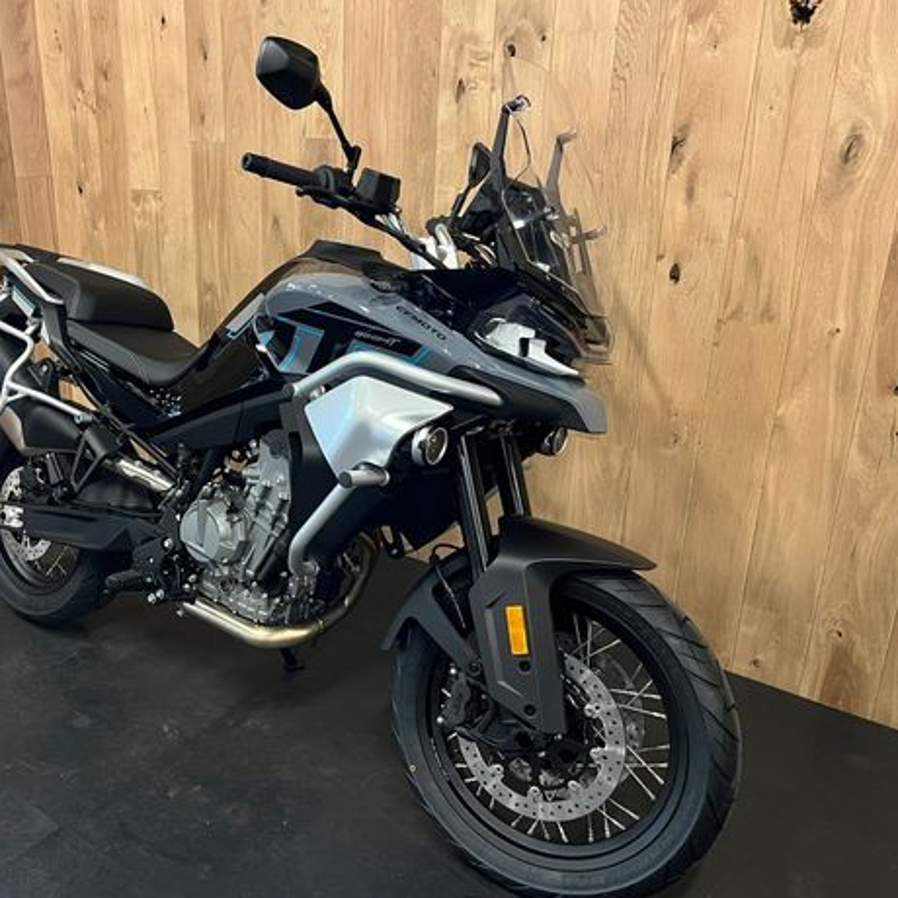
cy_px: 463
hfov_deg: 50.5
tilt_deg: -20.5
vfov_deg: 51.1
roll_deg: -0.4
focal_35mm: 32
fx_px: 939
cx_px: 326
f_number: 1.6
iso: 640
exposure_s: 1/33
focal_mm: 5.1
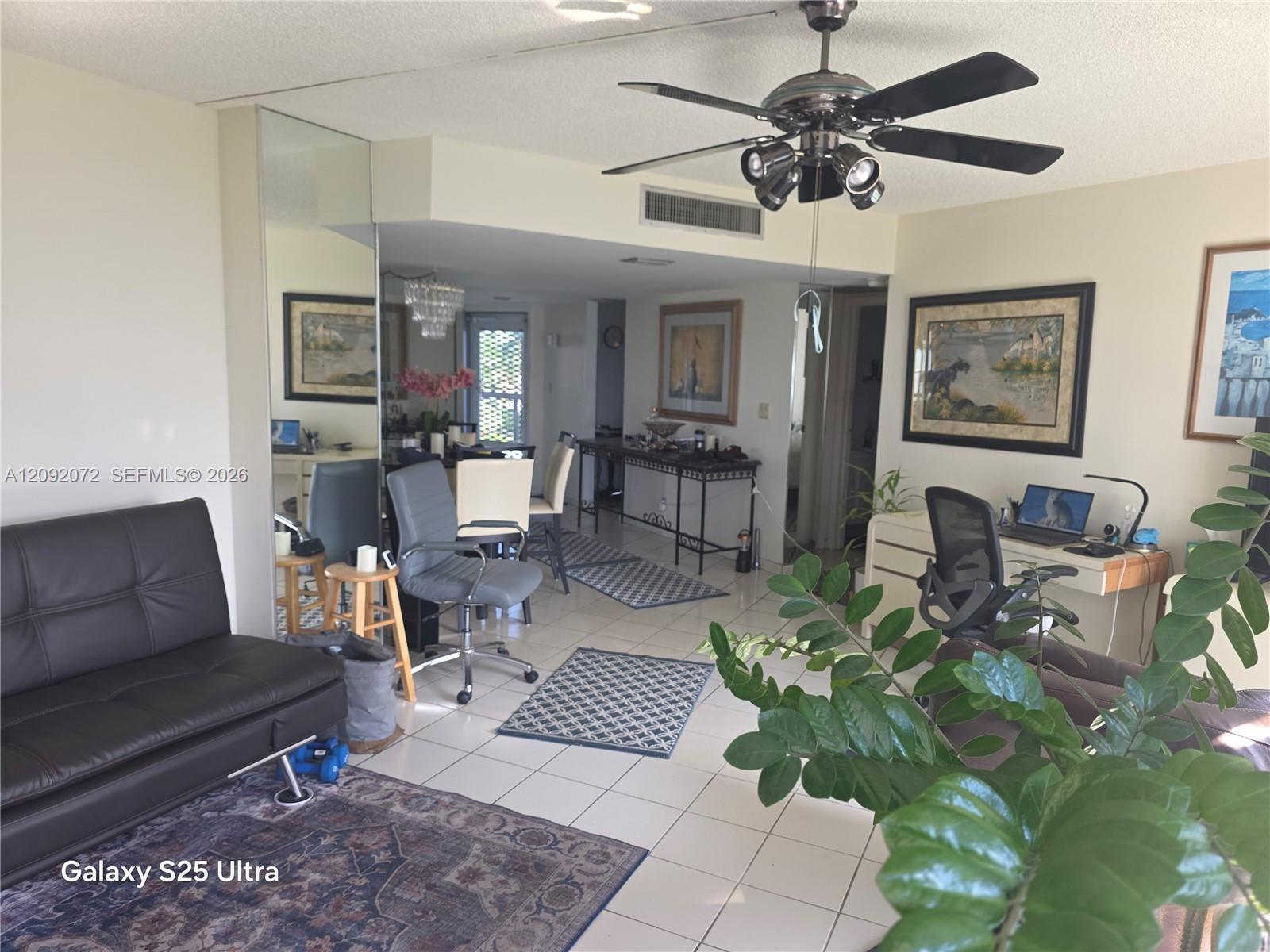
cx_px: 635
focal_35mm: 23
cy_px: 476
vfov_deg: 58.9
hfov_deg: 73.9
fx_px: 844
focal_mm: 6.3
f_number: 1.7
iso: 125
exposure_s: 1/180
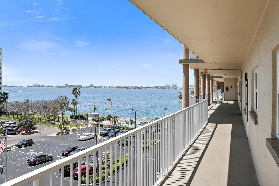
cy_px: 93
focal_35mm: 32
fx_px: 252
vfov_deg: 40.6
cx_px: 140
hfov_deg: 57.9
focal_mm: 32.5
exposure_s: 1/250
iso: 1600
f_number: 20
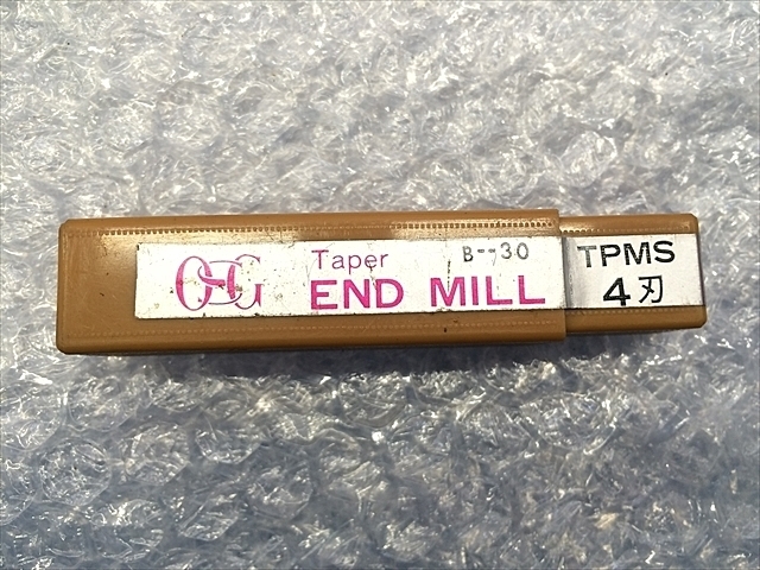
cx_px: 380
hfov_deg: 61.7
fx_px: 637
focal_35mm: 29
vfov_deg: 48.2
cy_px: 285
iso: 50
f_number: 2.2
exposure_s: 1/30
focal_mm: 4.15
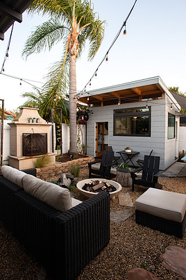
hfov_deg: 64.3
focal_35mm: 19
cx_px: 85
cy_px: 135
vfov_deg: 86.9
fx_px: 147
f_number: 5.6
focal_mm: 17
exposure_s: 1/200
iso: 400
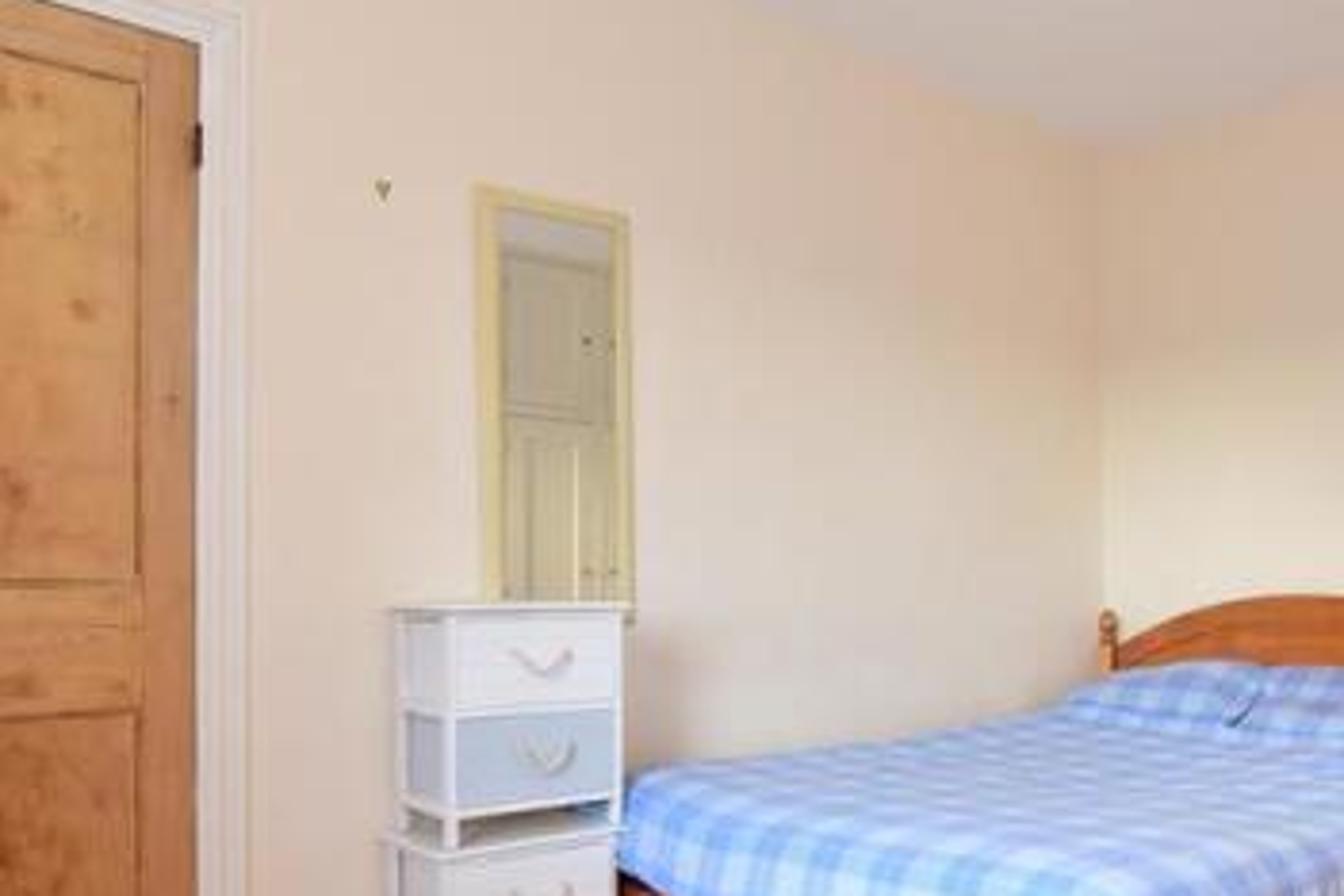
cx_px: 885
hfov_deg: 64.0
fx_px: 1045
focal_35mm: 28
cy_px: 584
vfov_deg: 45.8
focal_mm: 10
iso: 400
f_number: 5.6
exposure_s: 1/20
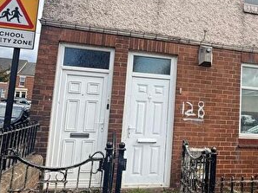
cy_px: 82
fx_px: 246
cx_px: 175
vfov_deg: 42.9
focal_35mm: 33
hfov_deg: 54.0
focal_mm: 2.22
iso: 50
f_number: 2.2
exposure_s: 1/1125
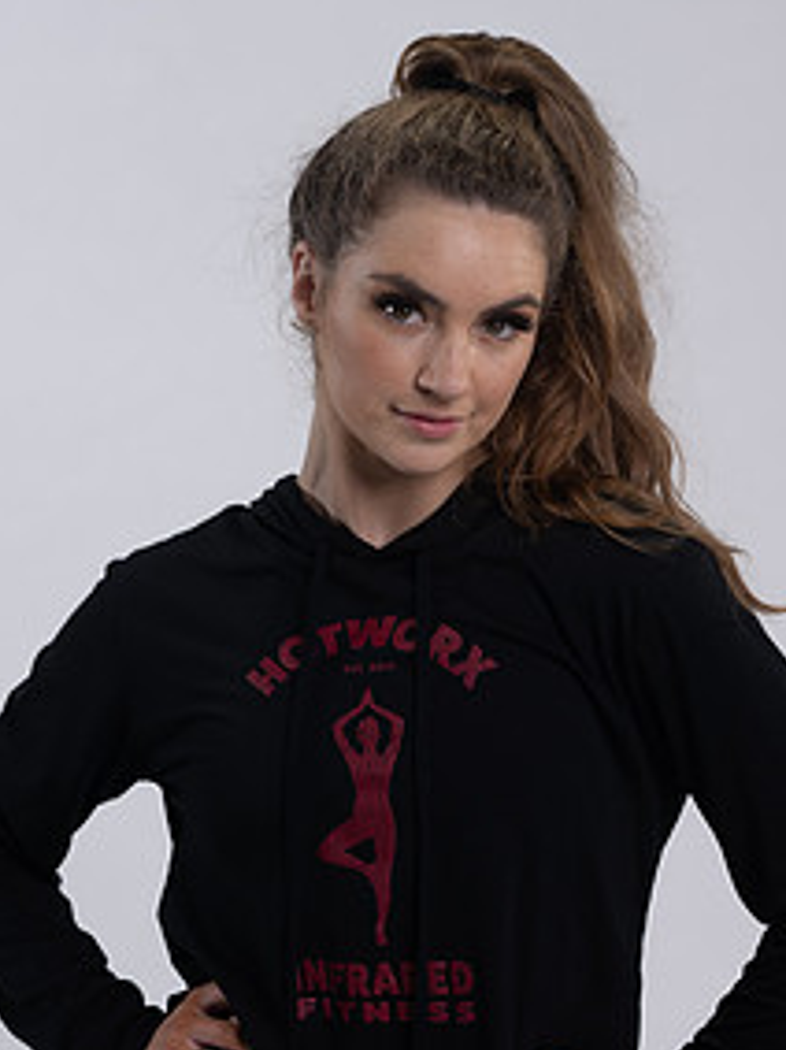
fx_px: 3939
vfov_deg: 15.2
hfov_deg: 11.4
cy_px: 679
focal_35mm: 130
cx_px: 397
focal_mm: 85
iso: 125
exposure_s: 1/125
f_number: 4
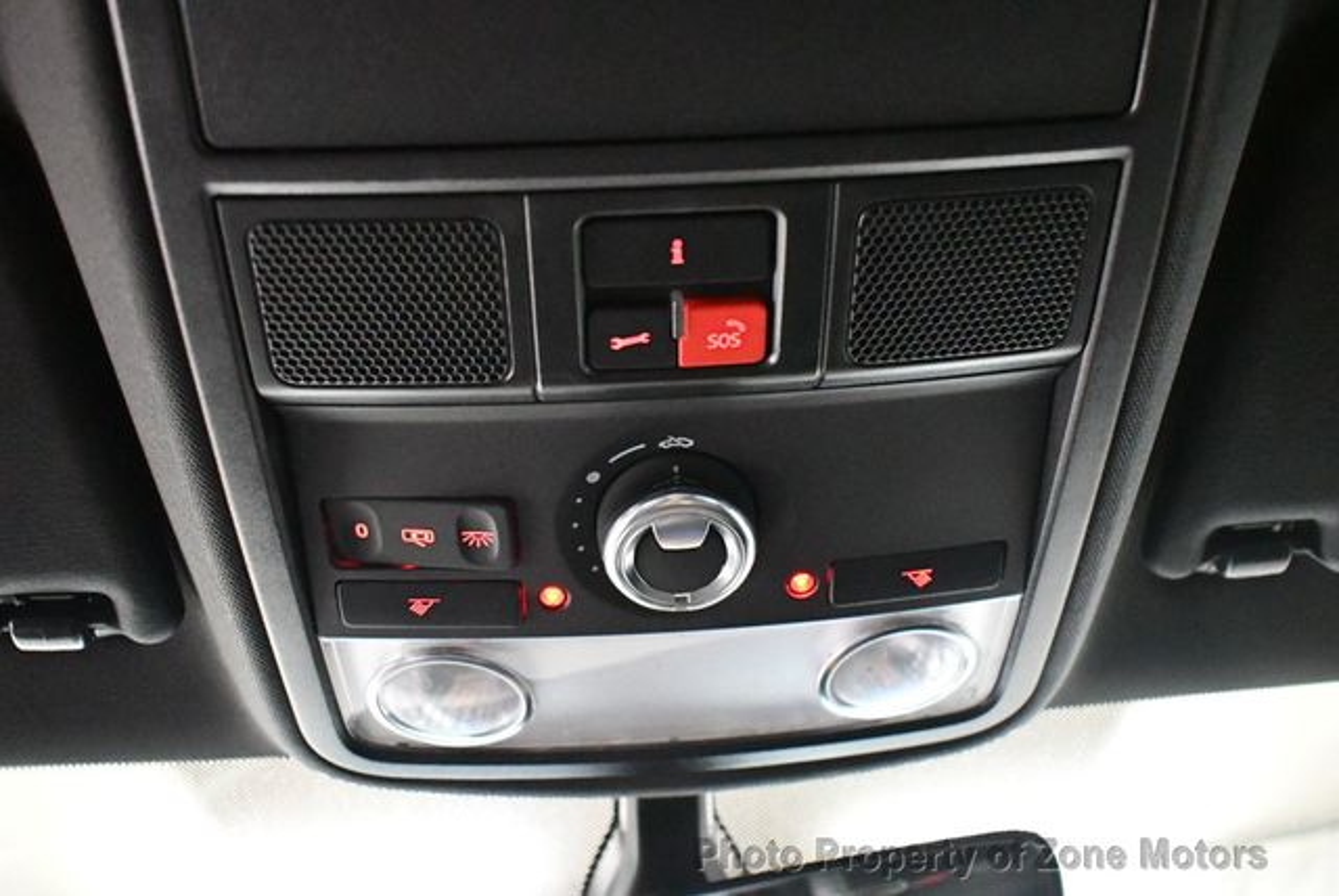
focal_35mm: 36
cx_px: 670
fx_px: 1340
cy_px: 448
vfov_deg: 36.9
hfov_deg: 53.1
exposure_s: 1/60
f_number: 3.5
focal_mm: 18
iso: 12800
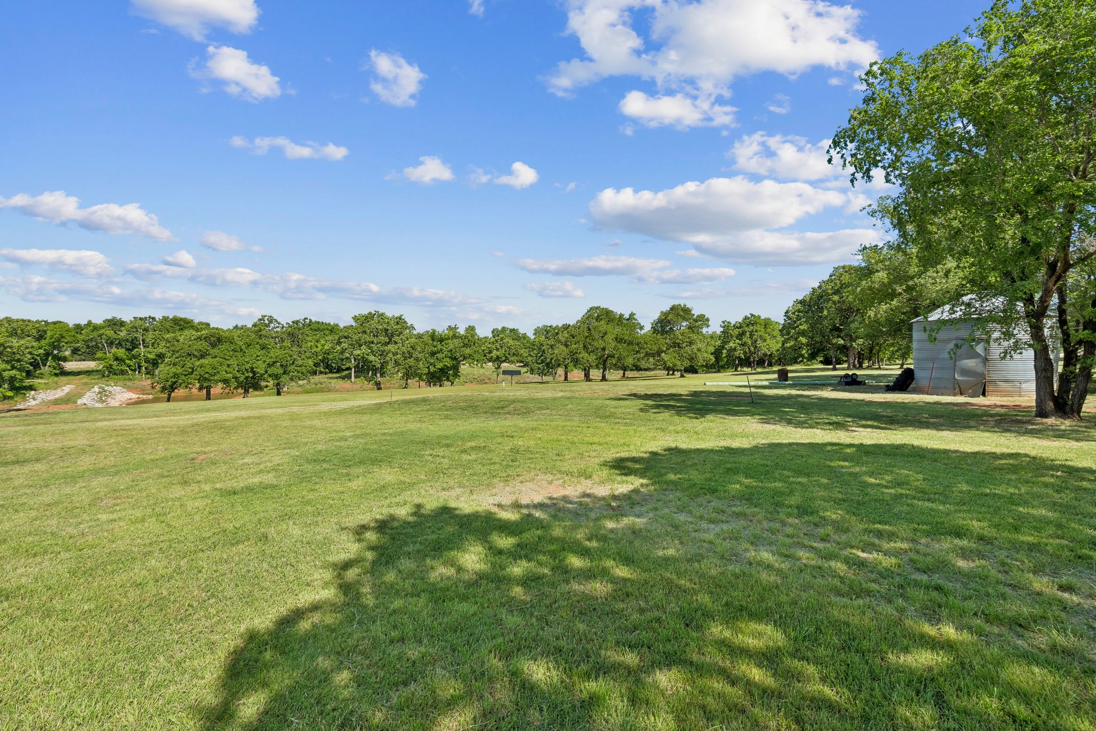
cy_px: 366
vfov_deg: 73.7
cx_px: 548
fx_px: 487
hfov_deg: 96.7
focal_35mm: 16
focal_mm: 16
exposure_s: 1/640
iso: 200
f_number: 8
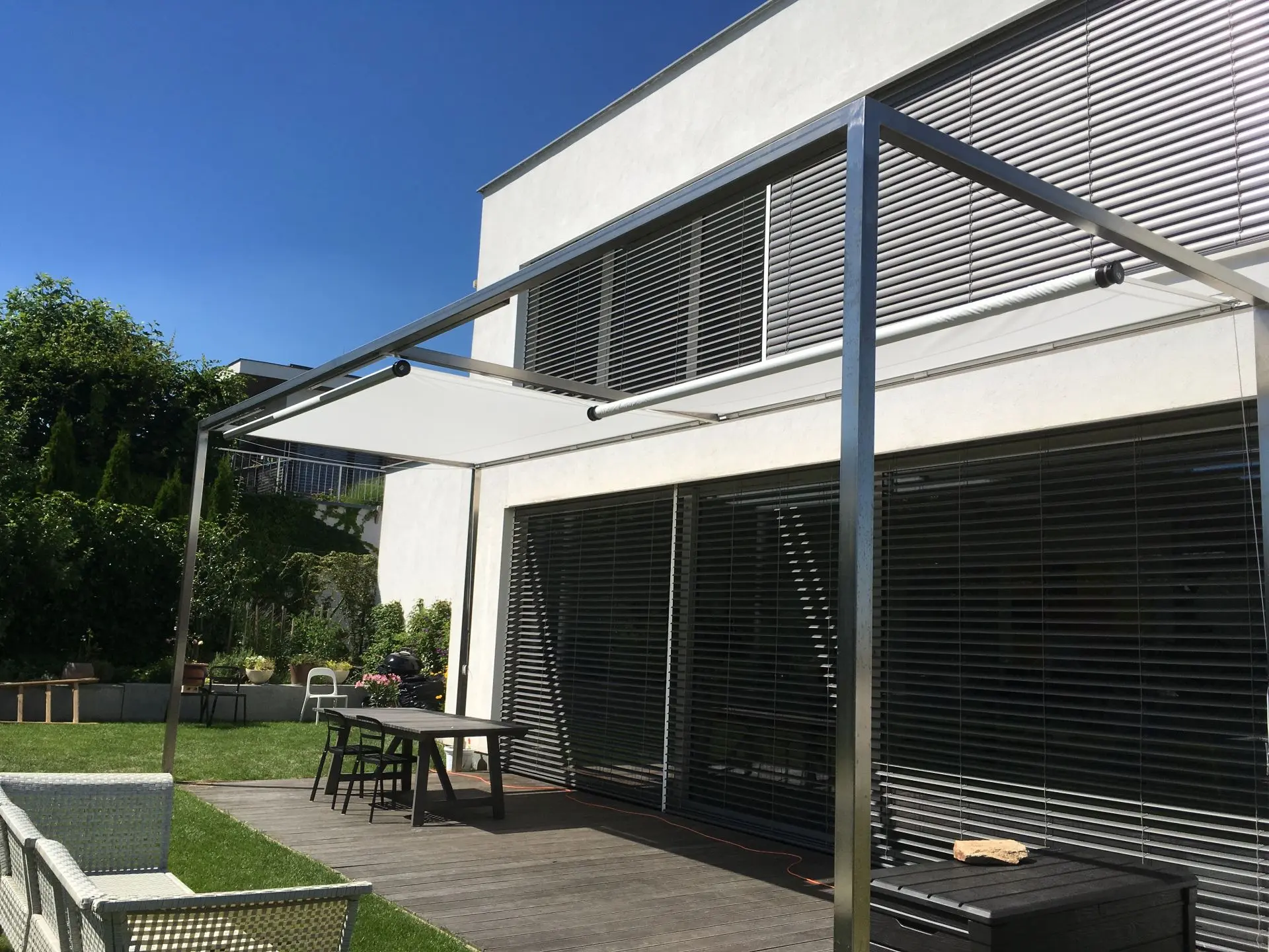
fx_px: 1063
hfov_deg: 61.7
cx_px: 634
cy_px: 476
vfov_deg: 48.2
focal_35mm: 29
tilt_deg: +9.2
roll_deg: -1.4
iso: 25
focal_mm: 4.15
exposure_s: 1/2959
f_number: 2.2
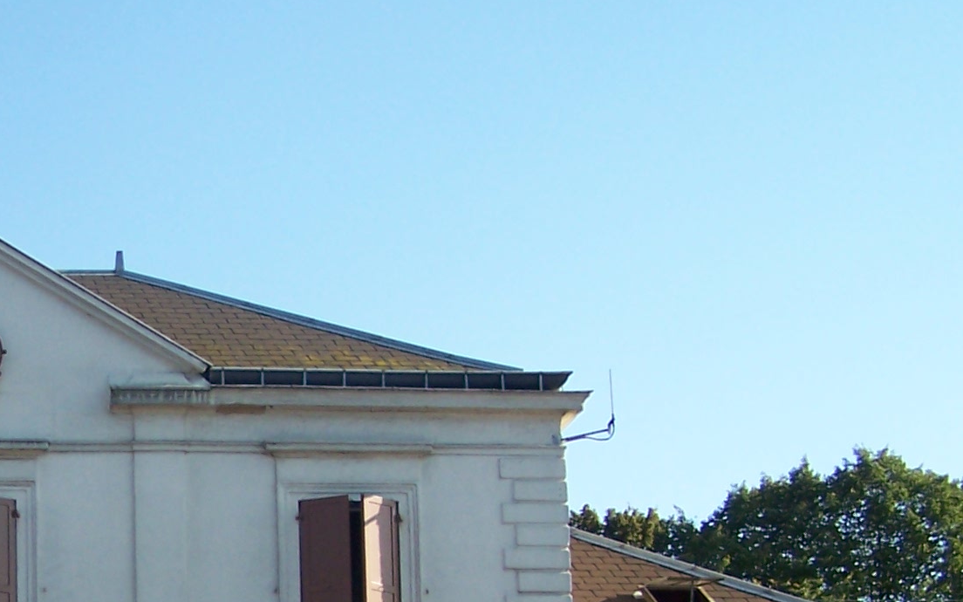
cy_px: 656
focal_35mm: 94
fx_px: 2467
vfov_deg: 13.6
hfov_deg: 21.2
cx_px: -40
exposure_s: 1/750
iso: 80
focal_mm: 6.3
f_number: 2.8
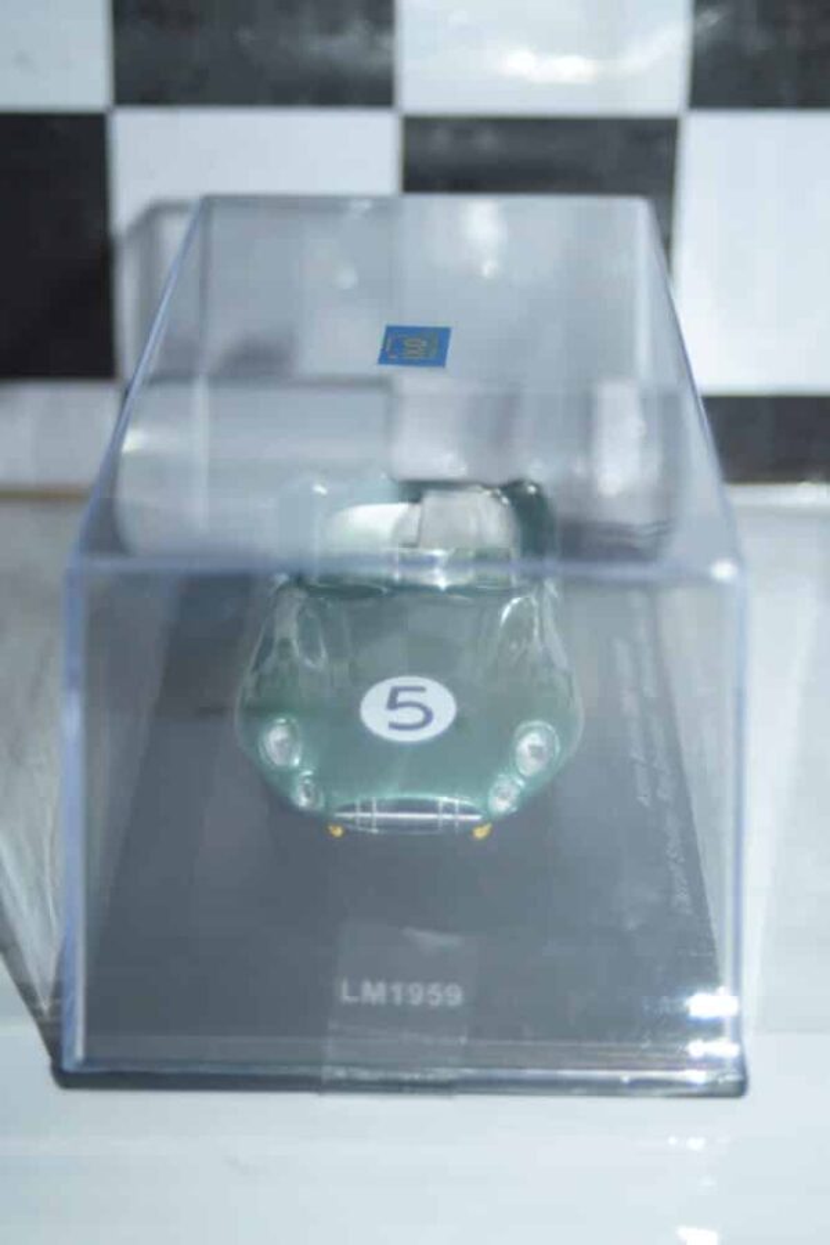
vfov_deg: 27.0
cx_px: 415
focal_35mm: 75
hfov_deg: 18.2
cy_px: 622
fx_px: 2594
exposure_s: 1/125
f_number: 4.5
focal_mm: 50
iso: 200
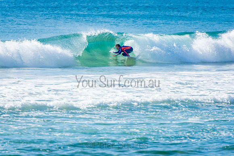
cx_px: 117
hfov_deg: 3.4
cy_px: 78
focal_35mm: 600
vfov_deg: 2.3
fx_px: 3901
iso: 280
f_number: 5.6
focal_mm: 400
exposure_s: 1/1250
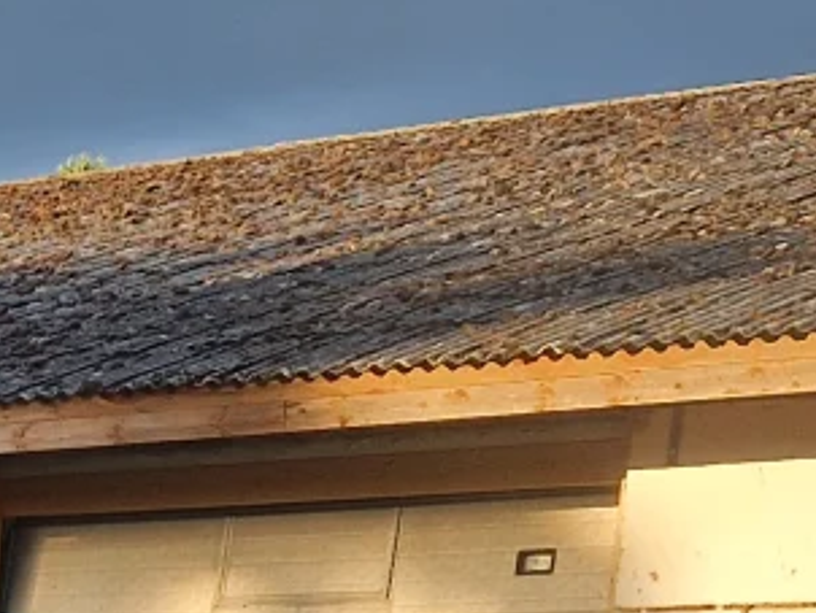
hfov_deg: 12.4
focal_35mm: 146
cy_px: 1377
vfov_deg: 9.3
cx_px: -654
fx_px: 3444
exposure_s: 1/339
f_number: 1.8
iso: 50
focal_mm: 5.4
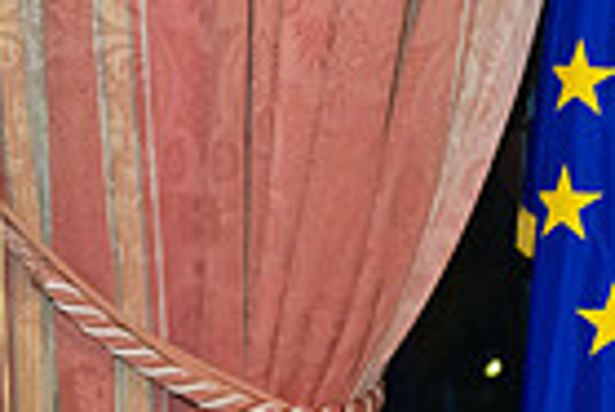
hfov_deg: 12.1
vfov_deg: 9.2
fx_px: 2565
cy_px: 290
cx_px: 1252
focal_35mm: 150
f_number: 4
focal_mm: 36
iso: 3200
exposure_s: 1/100
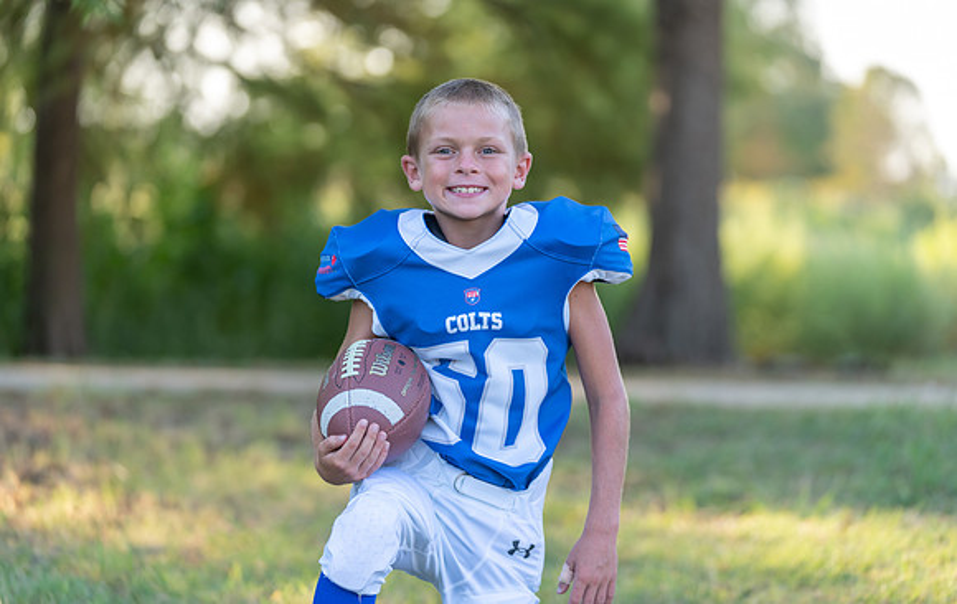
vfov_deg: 10.5
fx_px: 3292
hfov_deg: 16.5
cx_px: 486
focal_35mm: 126
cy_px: 280
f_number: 2.8
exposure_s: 1/320
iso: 160
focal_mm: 122
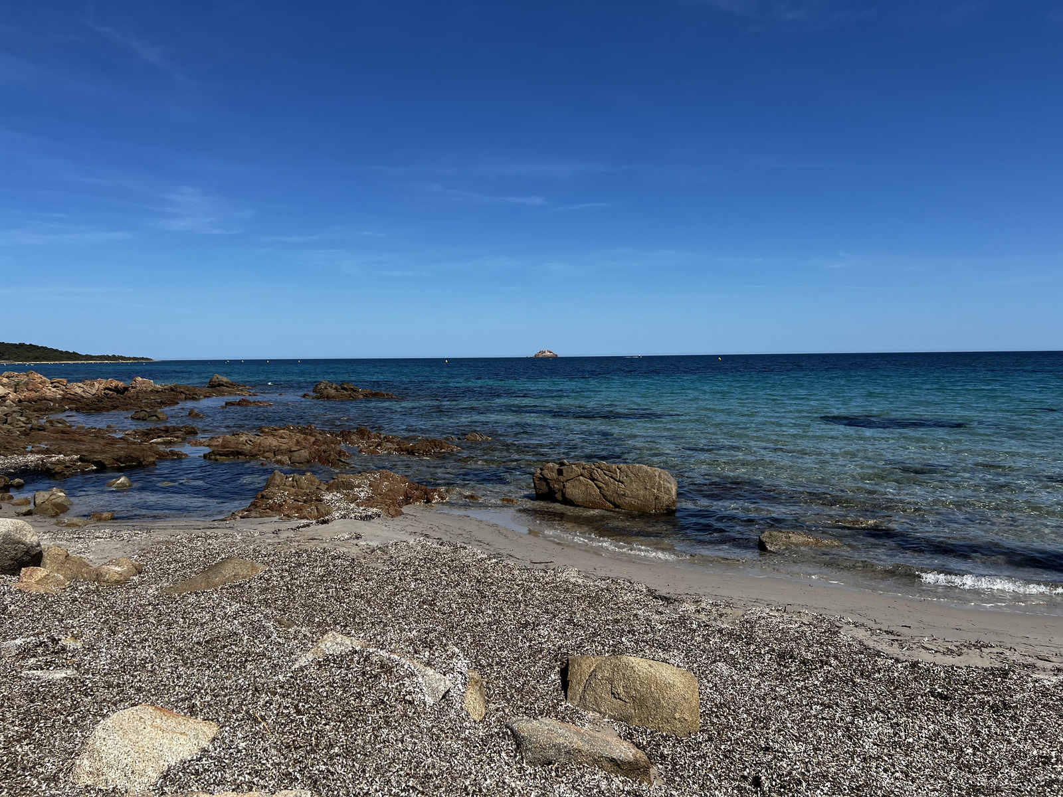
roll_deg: +1.2
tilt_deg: -2.2
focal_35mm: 26
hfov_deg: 67.3
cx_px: 532
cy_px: 398
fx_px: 798
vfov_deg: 53.1
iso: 50
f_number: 1.5
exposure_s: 1/6579
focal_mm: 5.7
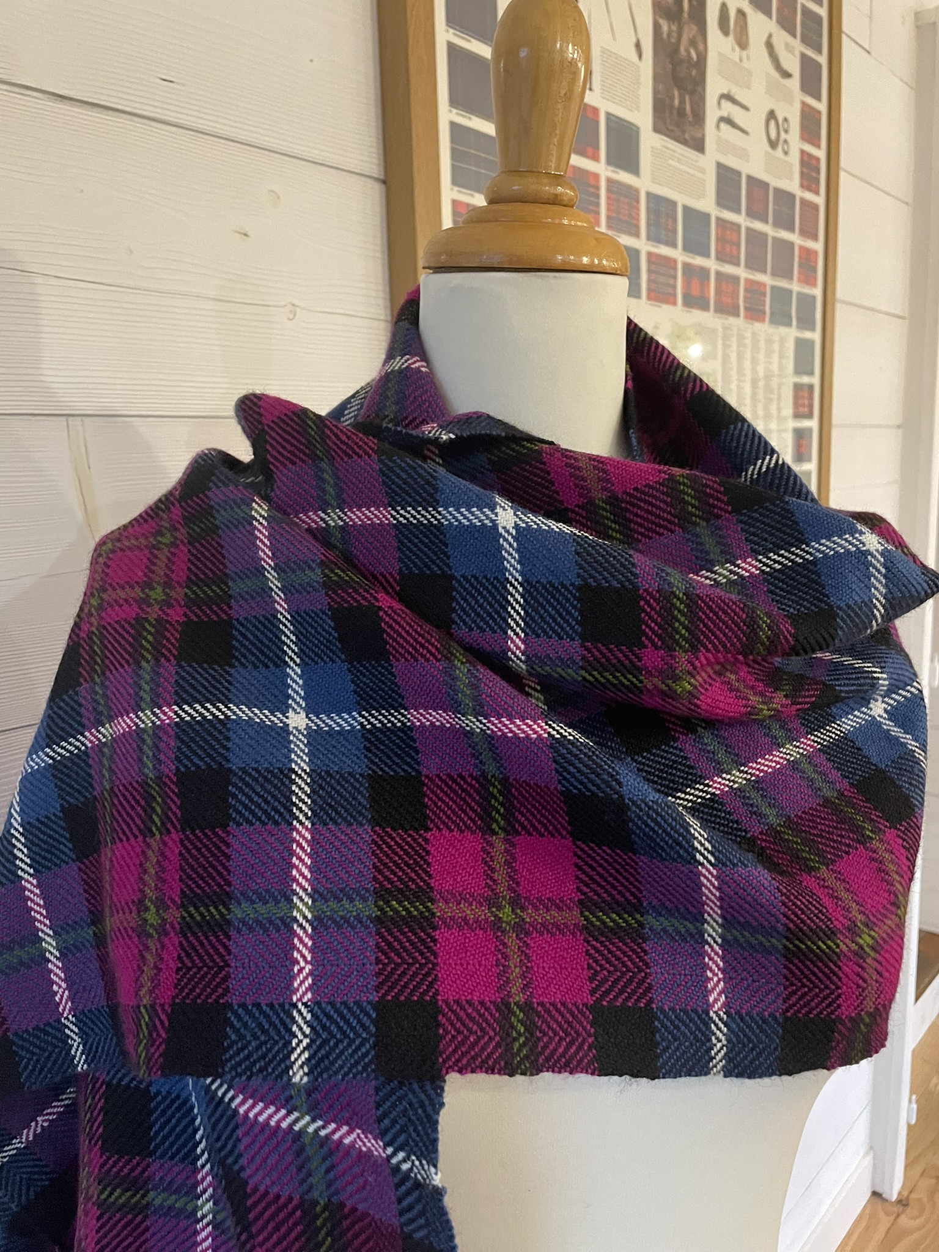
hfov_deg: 53.1
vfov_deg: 67.3
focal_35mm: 26
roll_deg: +2.4
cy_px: 626
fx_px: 940
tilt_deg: -8.8
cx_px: 470
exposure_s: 1/36
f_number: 1.6
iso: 640
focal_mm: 4.2
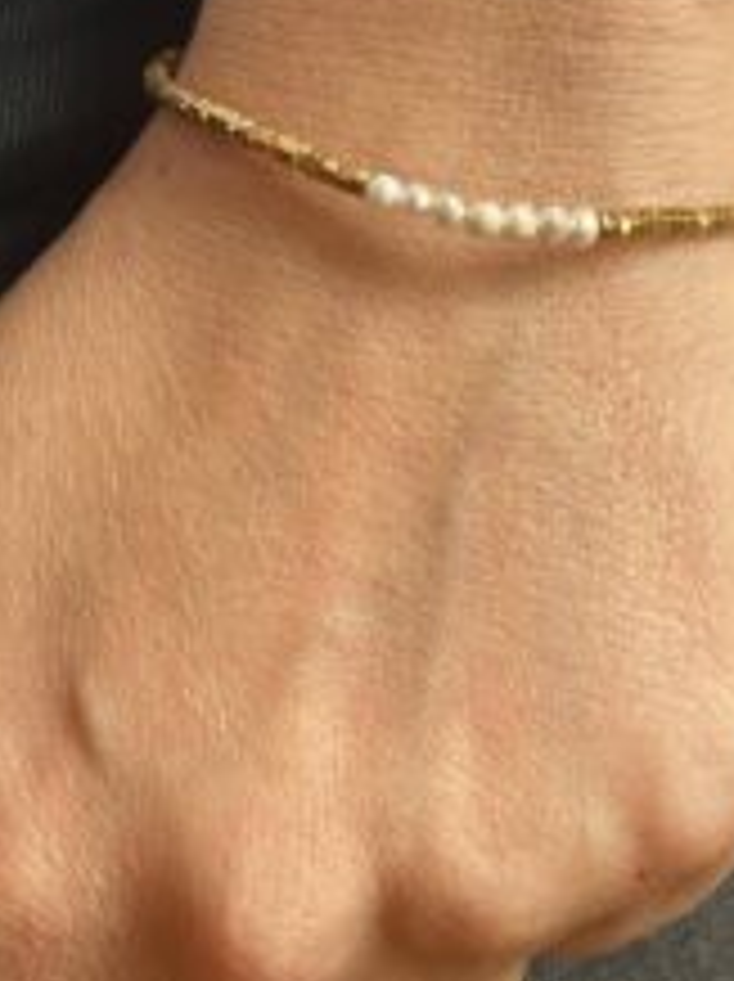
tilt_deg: -27.4
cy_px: 389
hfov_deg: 14.5
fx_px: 2889
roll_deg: +4.0
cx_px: 428
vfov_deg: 19.3
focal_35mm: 102
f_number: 2
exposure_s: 1/100
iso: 80
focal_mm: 6
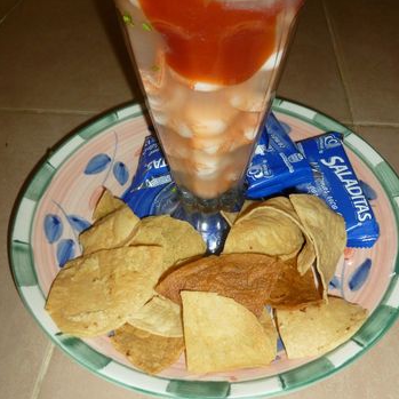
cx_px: 202
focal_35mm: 34
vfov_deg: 48.4
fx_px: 443
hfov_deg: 48.4
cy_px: 181
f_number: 3.3
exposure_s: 1/60
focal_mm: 5
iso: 250
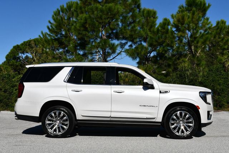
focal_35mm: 52
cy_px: 76
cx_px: 114
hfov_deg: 38.2
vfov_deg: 26.0
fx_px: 331
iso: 100
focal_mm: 26
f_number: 10
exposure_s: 1/400
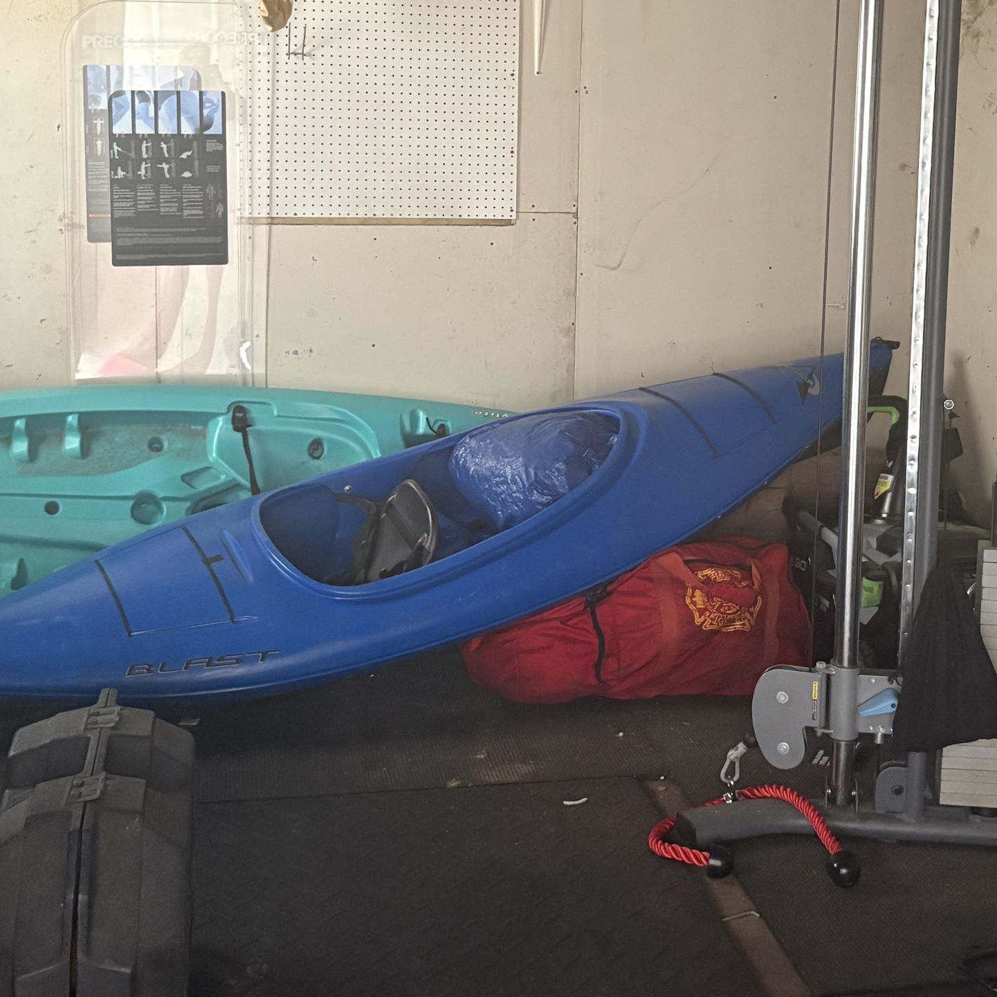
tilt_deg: -4.0
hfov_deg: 34.6
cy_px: 249
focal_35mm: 49
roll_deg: -0.8
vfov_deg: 34.0
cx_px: 587
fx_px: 1597
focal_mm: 5.96
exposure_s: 1/60
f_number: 1.6
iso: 500
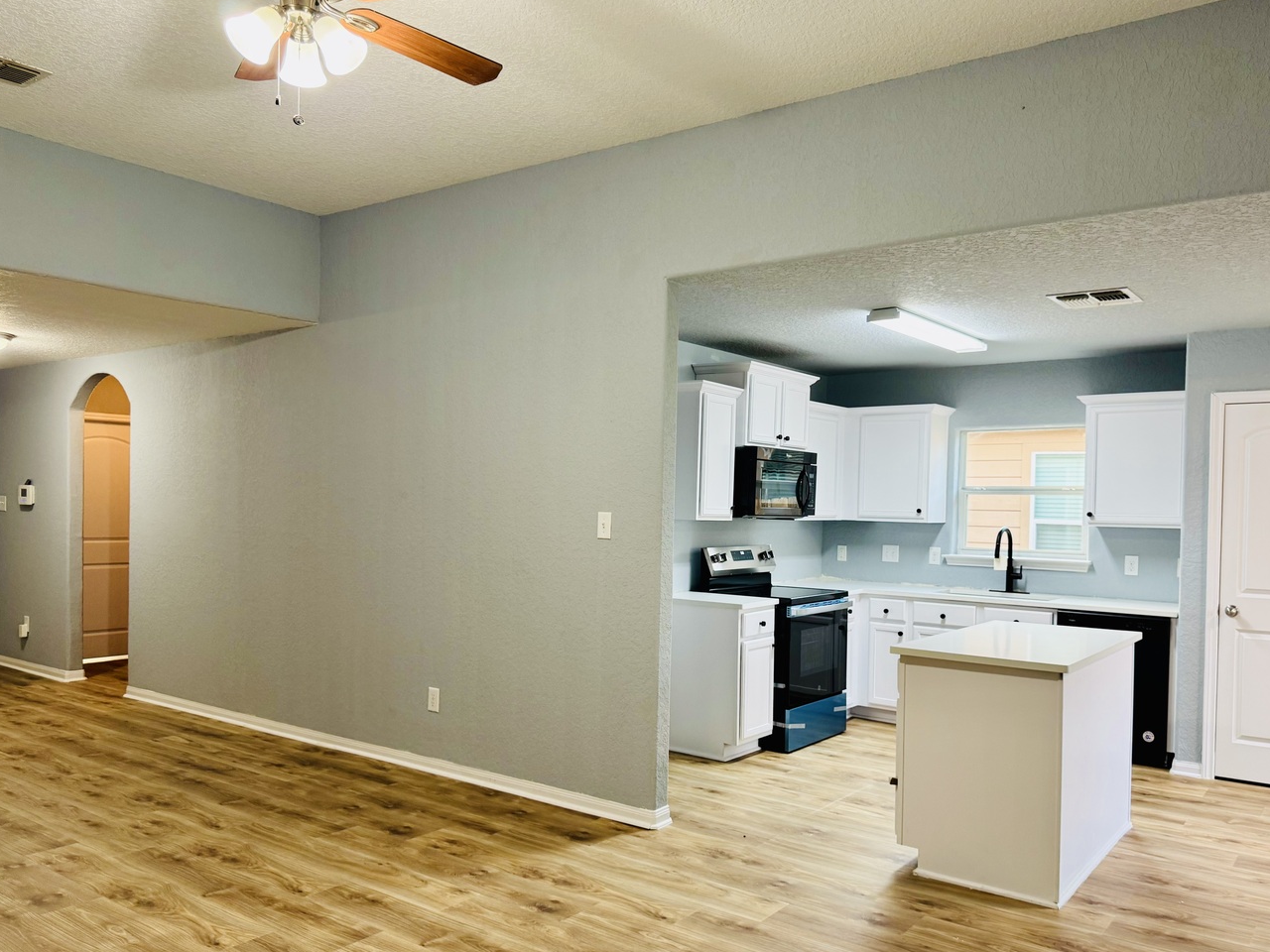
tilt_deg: -2.3
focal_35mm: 27
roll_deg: -1.3
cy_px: 520
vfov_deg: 51.3
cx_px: 671
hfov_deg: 65.3
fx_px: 991
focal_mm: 6.76
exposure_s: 1/60
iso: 160
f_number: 1.78
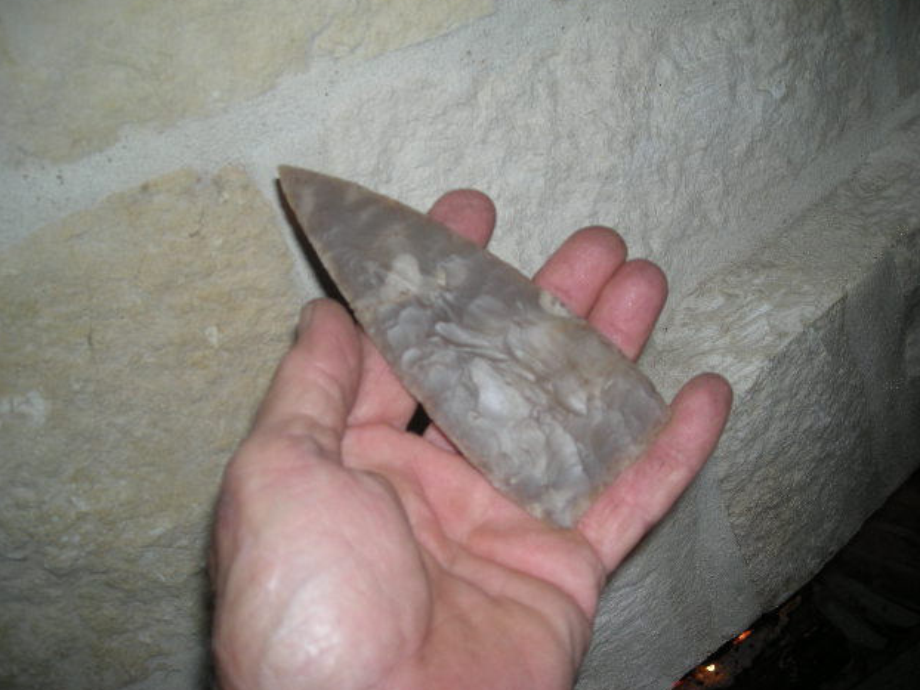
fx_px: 957
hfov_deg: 51.3
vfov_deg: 39.7
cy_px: 344
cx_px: 470
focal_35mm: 36
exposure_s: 1/60
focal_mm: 5.7
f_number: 2.8
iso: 50
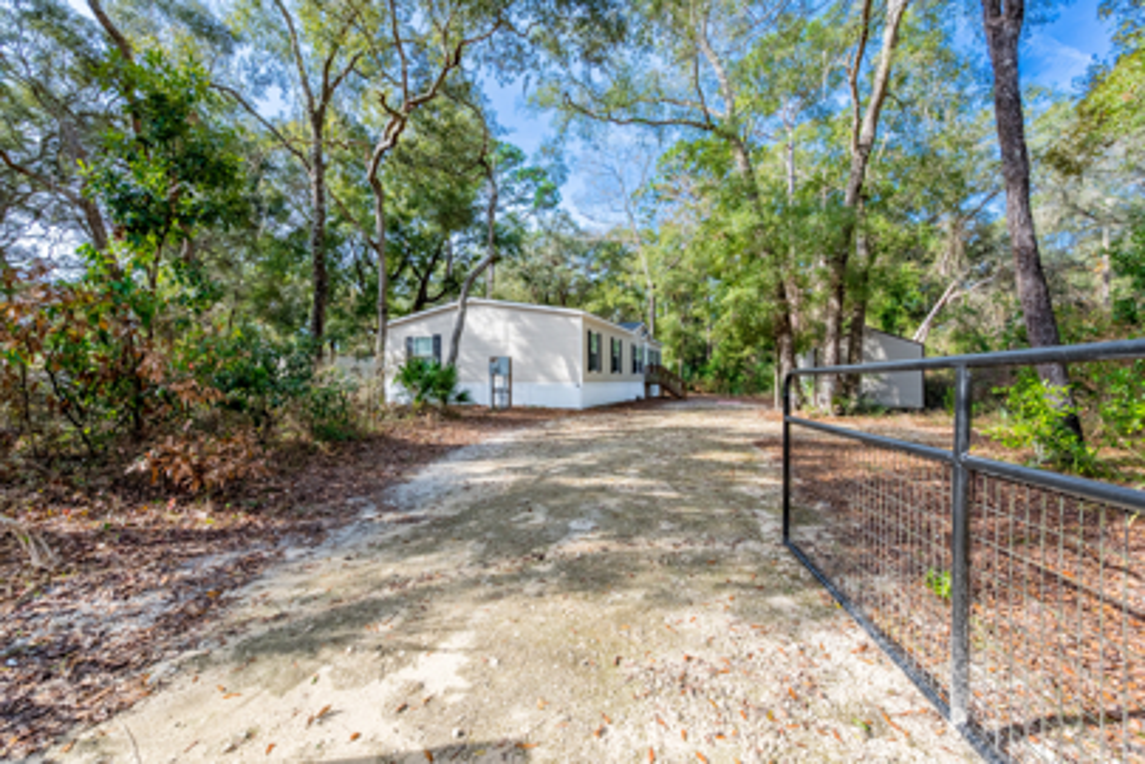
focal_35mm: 14
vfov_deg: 81.2
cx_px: 572
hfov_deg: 104.3
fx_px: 445
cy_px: 382
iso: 400
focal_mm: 14
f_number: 9
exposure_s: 1/1600
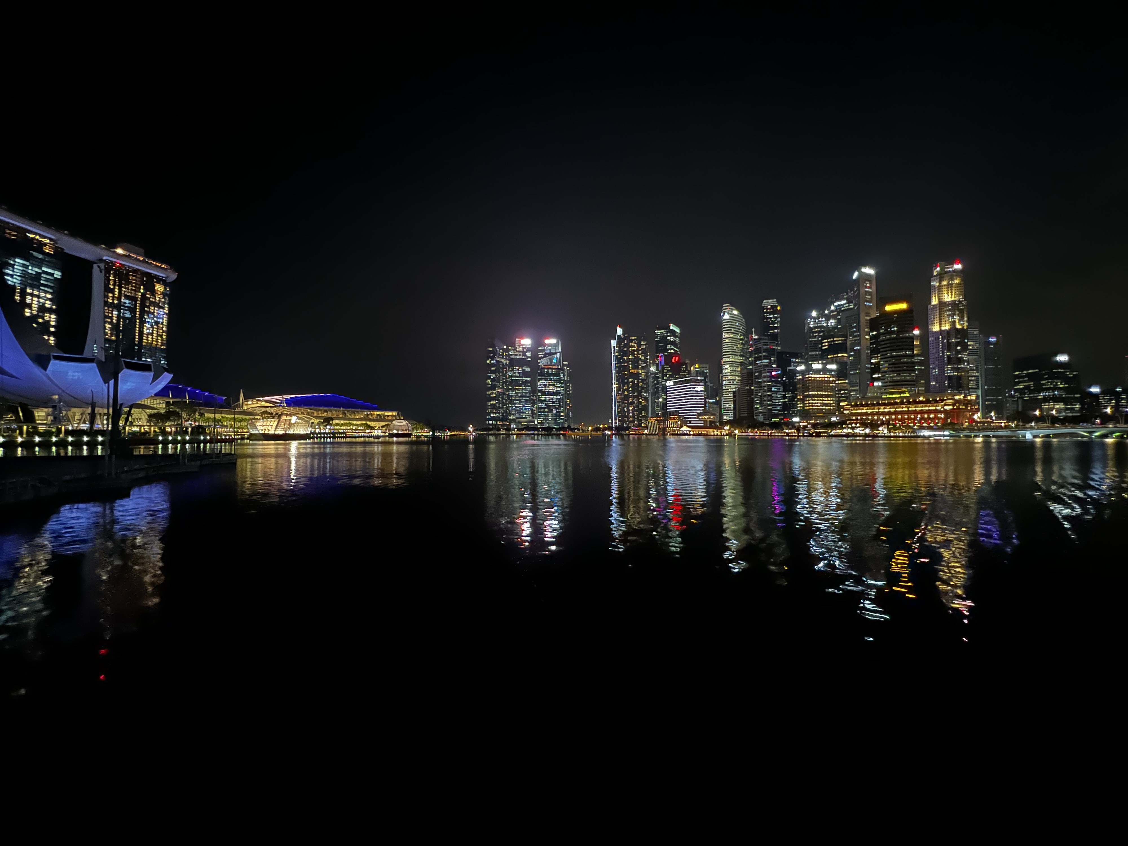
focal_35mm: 13
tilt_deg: +1.3
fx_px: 424
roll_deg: +0.2
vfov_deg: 89.9
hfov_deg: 106.2
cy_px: 423
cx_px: 564
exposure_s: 1/14
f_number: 1.8
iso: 1250
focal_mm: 1.57
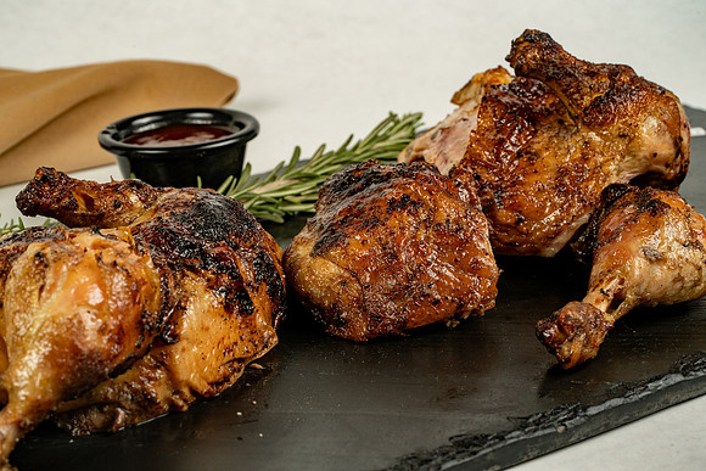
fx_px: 1765
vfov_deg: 15.2
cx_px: 353
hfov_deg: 22.6
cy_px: 236
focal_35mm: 90
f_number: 11
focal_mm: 90
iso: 800
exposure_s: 1/200
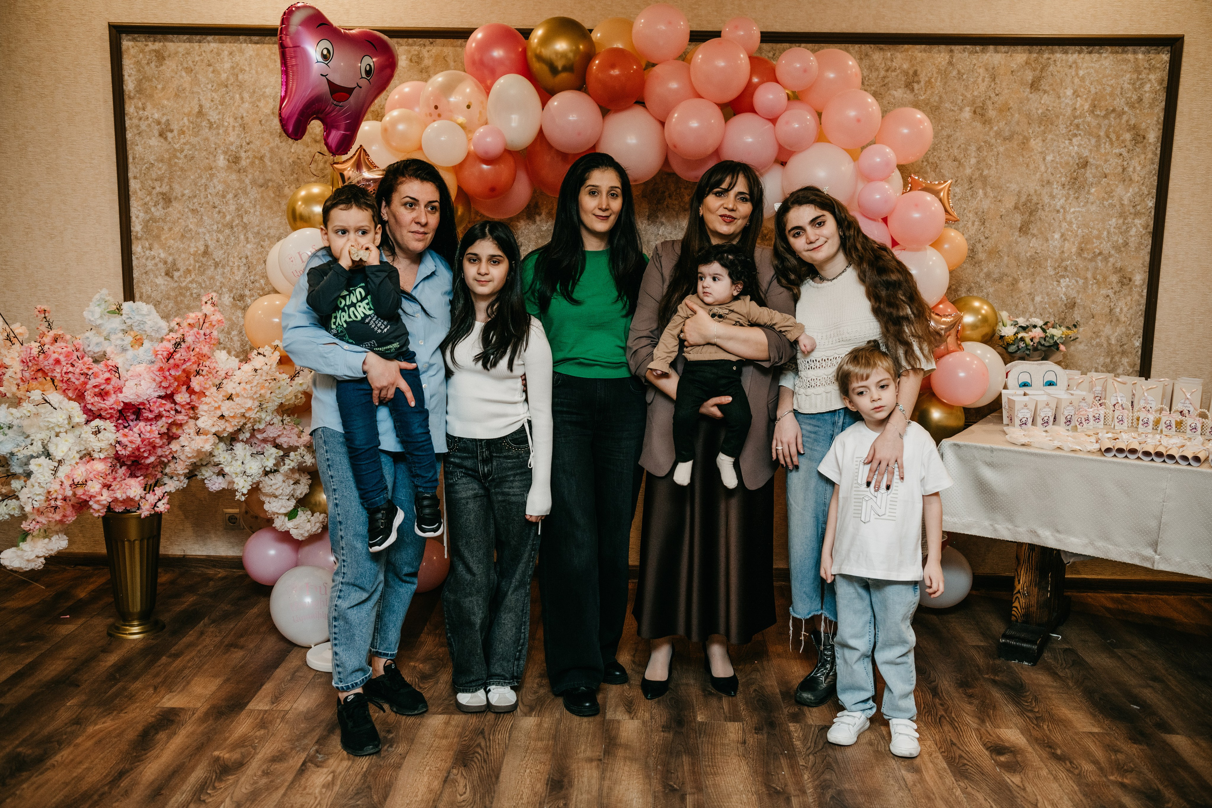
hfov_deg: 55.8
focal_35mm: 34
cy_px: 404
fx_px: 1145
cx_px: 606
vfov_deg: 38.9
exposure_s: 1/160
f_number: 4
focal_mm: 34
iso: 200
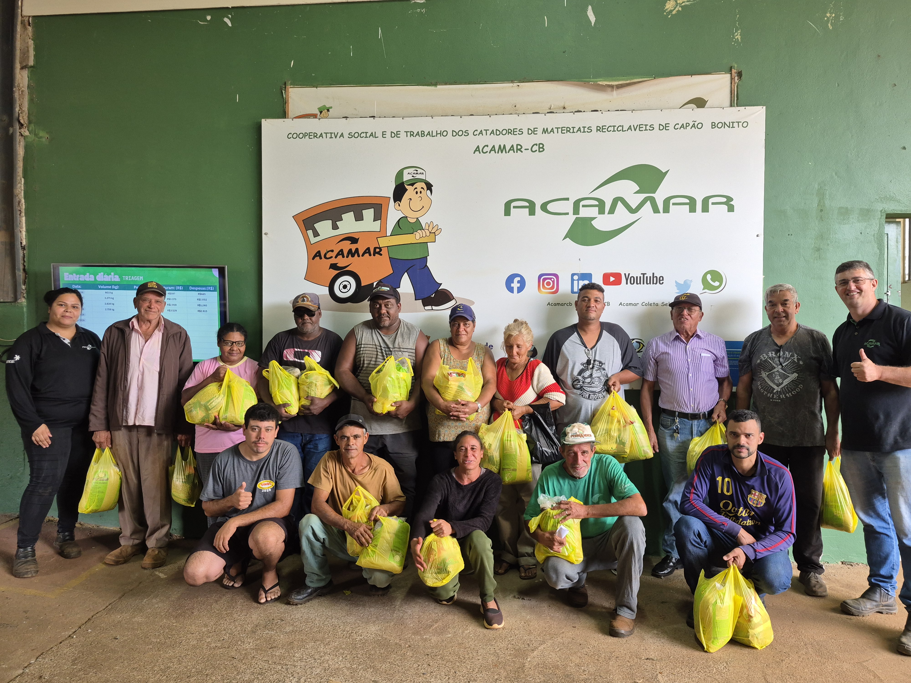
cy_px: 342
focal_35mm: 23
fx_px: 605
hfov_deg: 73.9
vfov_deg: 58.9
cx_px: 456
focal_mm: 5.4
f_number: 1.8
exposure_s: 1/120
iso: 125
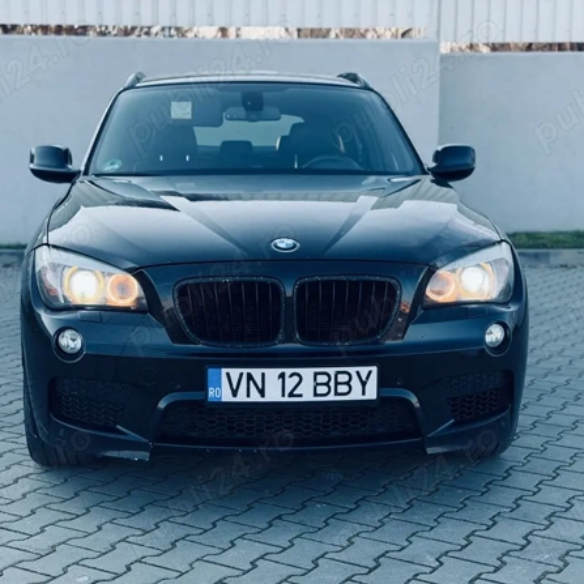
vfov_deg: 30.0
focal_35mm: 57
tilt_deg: -6.4
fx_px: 1088
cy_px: 293
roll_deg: -0.3
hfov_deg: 30.0
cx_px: 263
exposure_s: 1/606
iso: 80
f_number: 1.78
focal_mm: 6.76
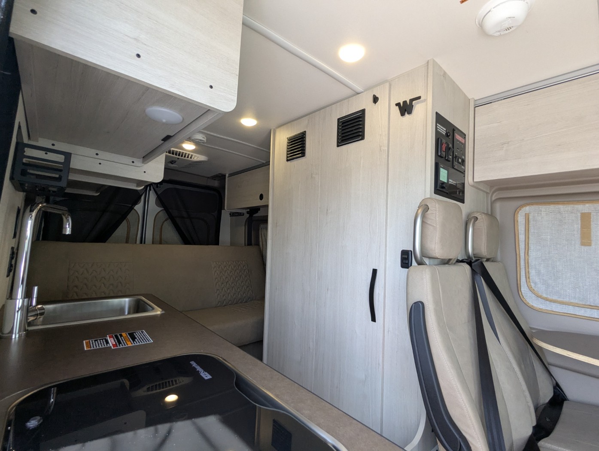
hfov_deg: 94.4
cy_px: 226
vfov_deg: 78.2
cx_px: 300
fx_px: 277
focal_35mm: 16
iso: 134
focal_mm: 2.35
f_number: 2.2
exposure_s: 1/141
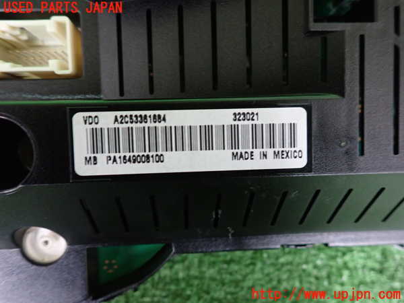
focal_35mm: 25
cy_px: 152
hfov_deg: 69.4
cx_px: 202
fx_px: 292
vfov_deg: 54.9
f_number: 2
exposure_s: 1/30
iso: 500
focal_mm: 4.5
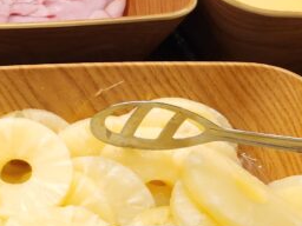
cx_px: -198
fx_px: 803
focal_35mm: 92
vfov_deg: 16.1
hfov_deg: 18.1
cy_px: 91
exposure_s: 1/100
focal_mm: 5.4
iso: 200
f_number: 1.8
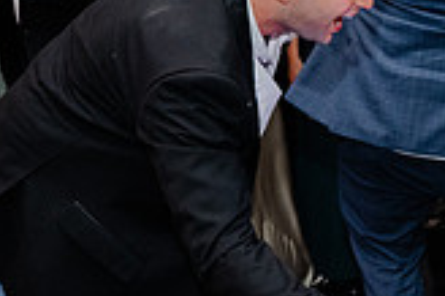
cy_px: 172
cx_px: 564
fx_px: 1050
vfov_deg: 16.0
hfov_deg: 21.8
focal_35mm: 85
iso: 2000
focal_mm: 24
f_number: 3.2
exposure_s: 1/50
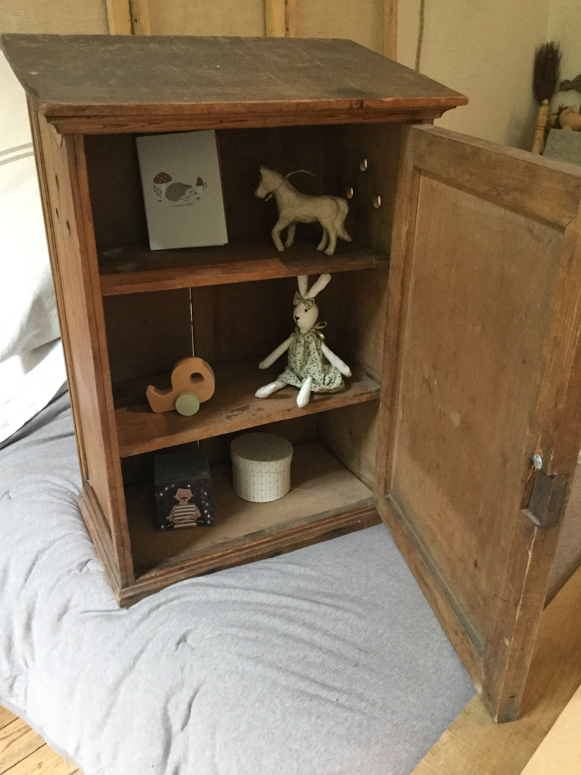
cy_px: 388
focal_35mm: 31
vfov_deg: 58.4
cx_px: 290
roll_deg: -0.1
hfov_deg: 45.4
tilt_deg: -27.6
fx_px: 694
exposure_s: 1/20
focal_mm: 3.3
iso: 250
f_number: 2.4
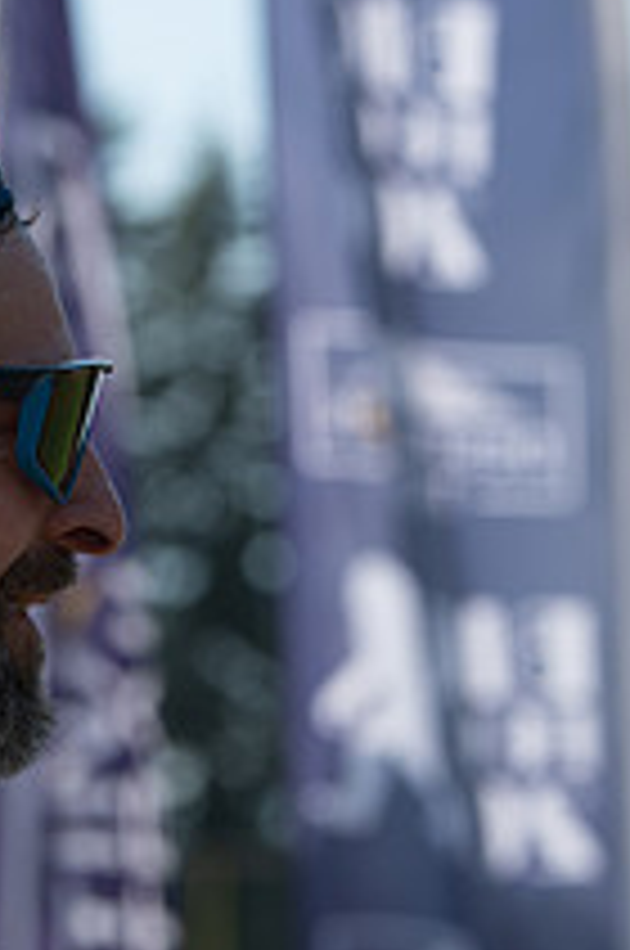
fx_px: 6189
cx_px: 72
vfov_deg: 8.8
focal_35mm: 235
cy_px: 473
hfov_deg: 5.8
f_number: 5
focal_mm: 110
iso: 140
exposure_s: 1/640
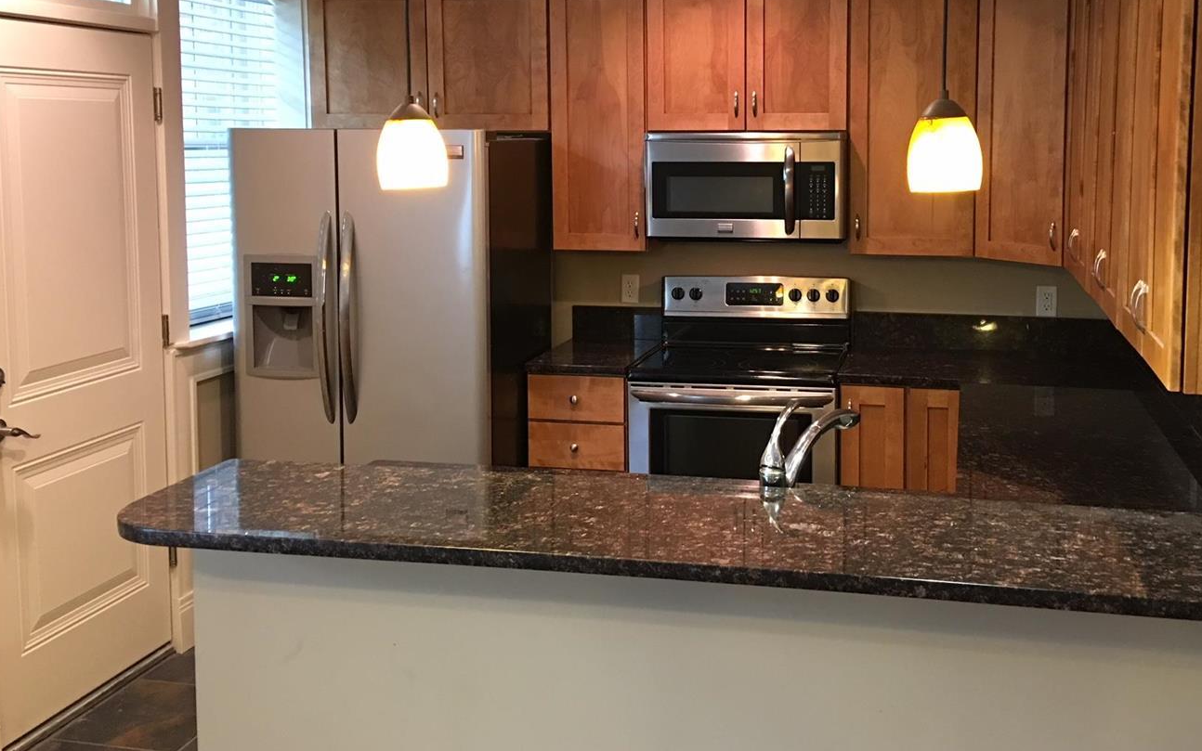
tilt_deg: -3.8
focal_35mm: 38
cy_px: 254
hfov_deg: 51.4
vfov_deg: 33.3
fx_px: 1245
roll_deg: +0.6
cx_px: 690
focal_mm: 4.15
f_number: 2.2
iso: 100
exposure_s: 1/10
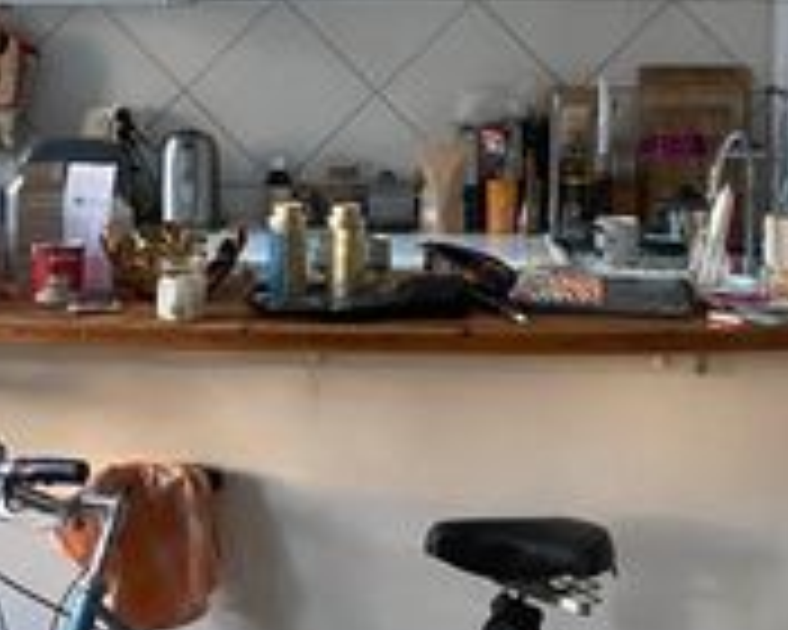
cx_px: 302
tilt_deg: -4.3
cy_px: 130
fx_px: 2029
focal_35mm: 87
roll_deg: -0.9
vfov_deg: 17.5
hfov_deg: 21.9
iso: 320
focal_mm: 4.25
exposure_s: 1/50
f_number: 1.8
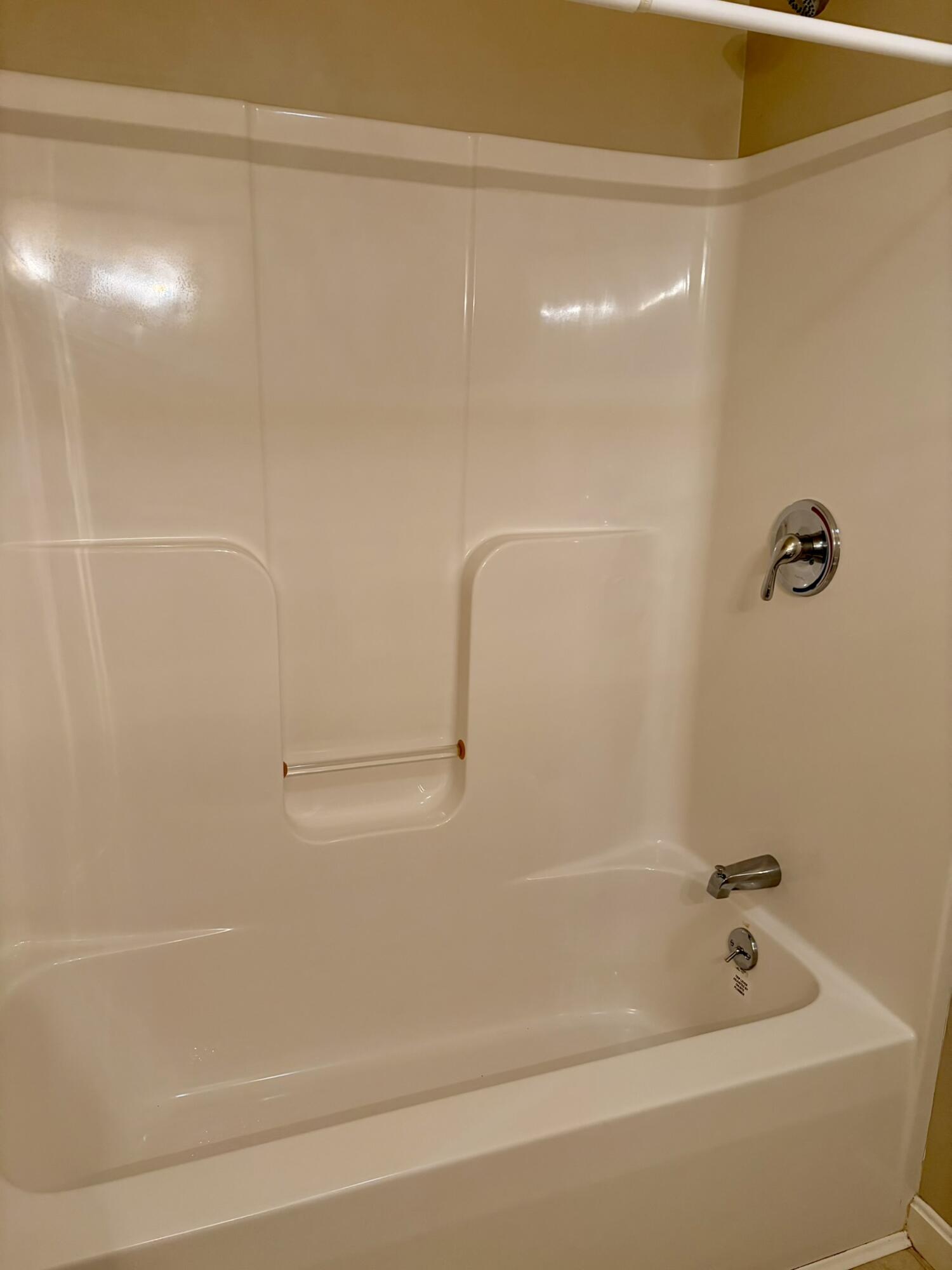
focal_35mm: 26
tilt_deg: -14.8
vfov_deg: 67.3
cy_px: 635
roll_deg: -1.5
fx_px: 953
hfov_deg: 53.1
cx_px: 476
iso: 250
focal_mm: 5.96
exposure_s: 1/60
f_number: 1.6
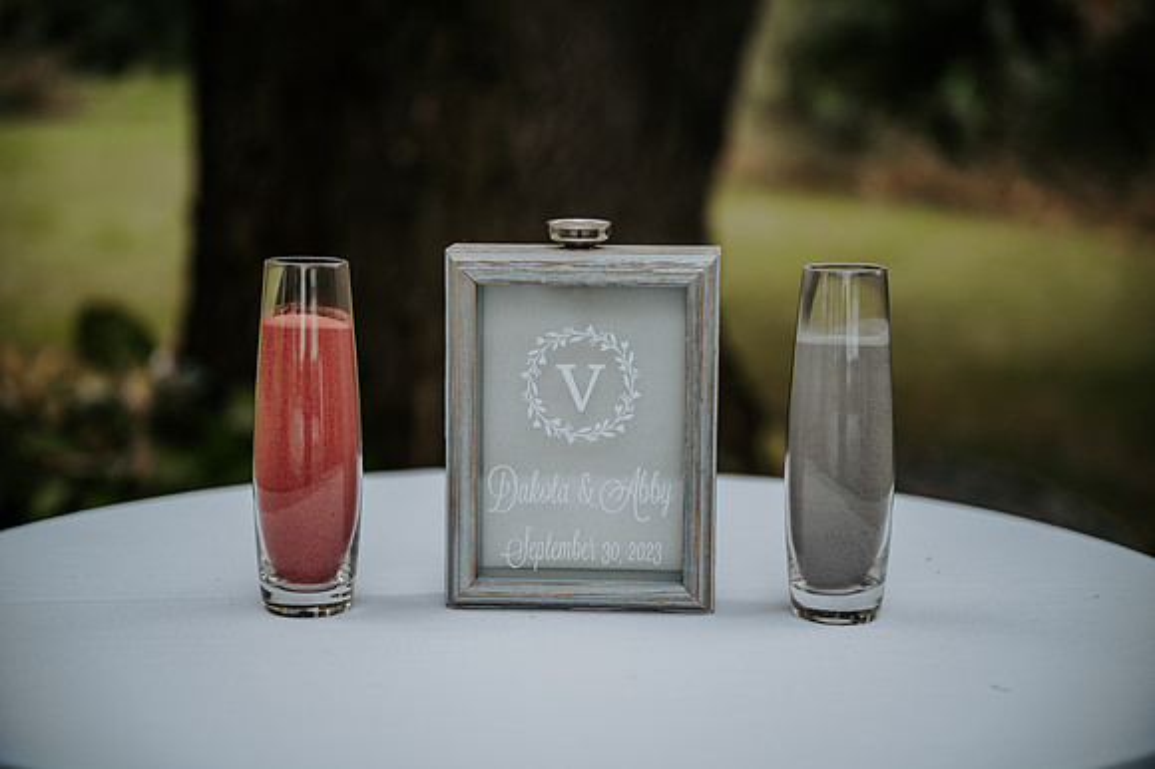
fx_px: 2244
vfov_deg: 19.4
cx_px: 578
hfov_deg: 28.9
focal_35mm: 70
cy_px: 384
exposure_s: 1/1000
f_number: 2.8
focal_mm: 70
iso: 200
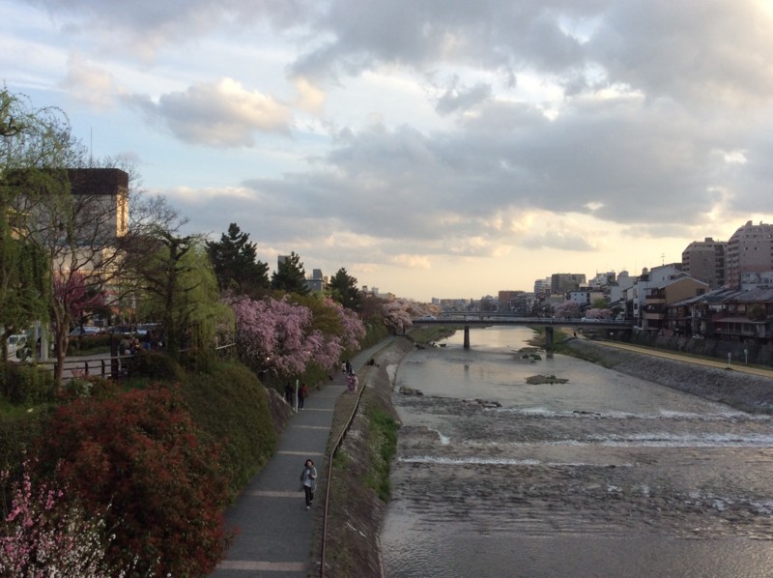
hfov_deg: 56.9
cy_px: 289
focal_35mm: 32
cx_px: 386
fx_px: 714
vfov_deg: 44.1
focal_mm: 3.3
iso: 32
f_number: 2.4
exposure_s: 1/414
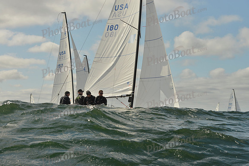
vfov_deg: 19.5
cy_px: 83
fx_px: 484
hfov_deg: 28.8
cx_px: 124
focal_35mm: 70
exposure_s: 1/2000
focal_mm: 70
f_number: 9
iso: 400
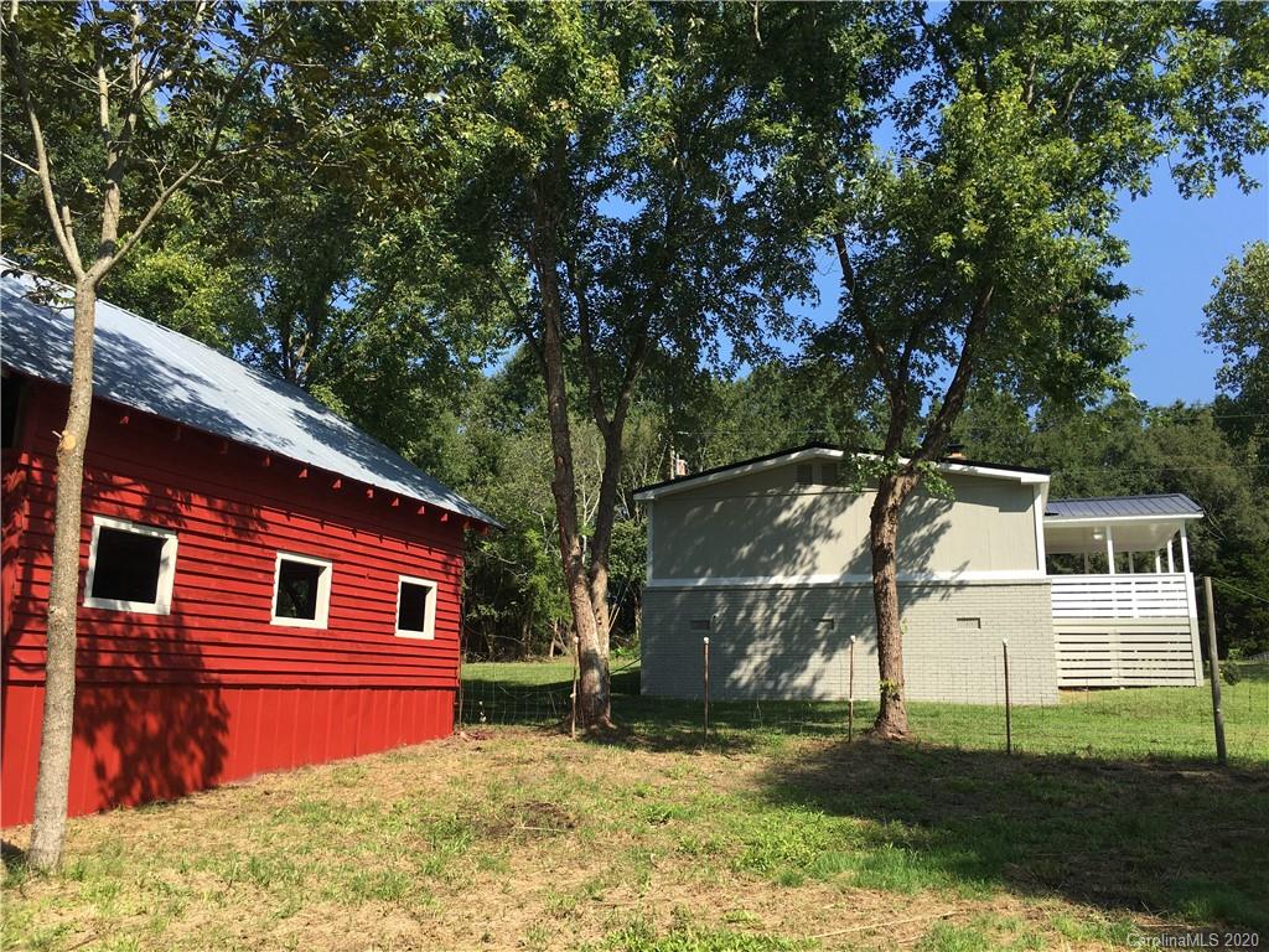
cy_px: 476
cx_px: 634
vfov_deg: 48.2
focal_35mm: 29
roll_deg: -1.1
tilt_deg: +13.1
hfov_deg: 61.7
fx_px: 1063
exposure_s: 1/938
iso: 25
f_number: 2.2
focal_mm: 4.15
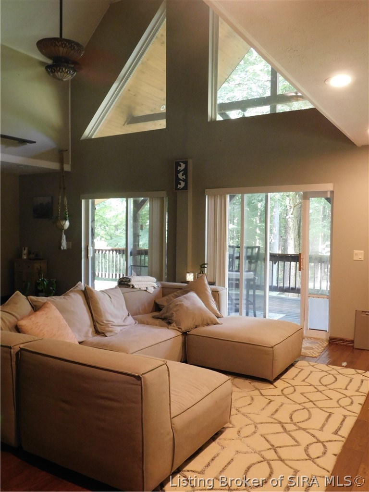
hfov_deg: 46.8
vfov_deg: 60.0
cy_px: 246
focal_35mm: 30
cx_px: 184
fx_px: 426
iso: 400
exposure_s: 1/13
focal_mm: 5.3
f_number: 3.2
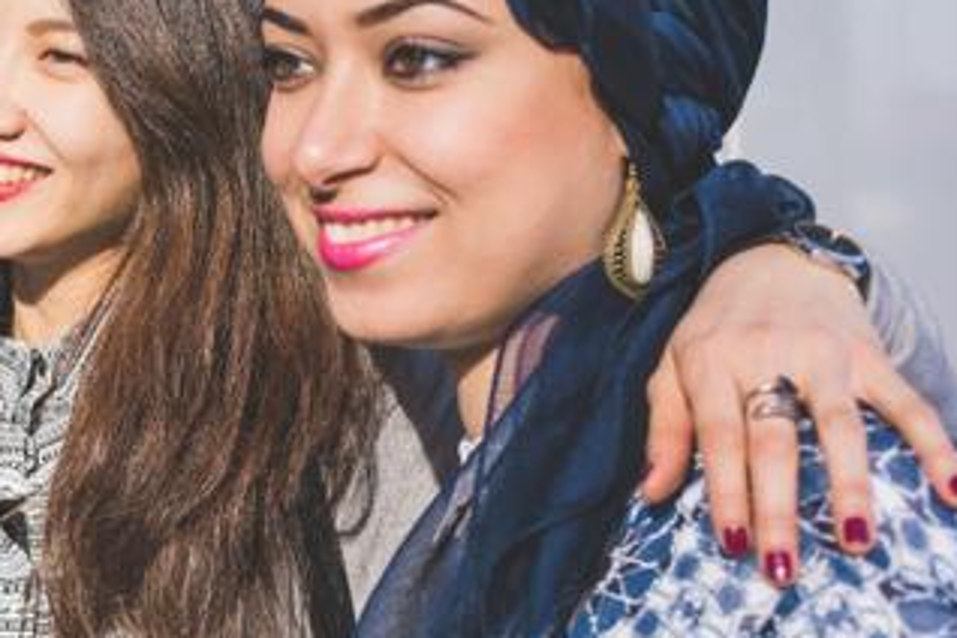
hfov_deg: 21.1
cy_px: 269
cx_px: -229
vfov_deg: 15.4
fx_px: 2366
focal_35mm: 89
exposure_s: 1/1000
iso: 250
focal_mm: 35
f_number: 4.5
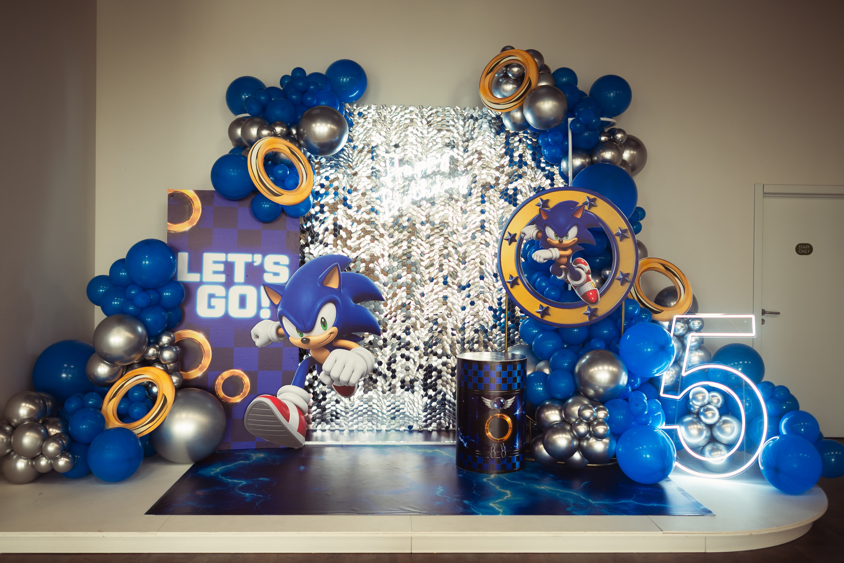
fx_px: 759
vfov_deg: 40.7
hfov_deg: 58.2
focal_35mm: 32
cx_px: 409
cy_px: 263
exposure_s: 1/40
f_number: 1.8
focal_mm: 28
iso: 50
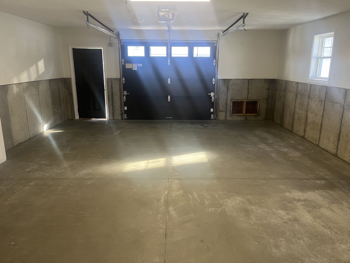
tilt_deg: -15.3
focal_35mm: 26
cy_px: 132
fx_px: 263
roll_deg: -0.3
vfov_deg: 53.1
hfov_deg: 67.3
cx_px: 175
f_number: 1.6
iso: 125
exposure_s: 1/60
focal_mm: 5.1
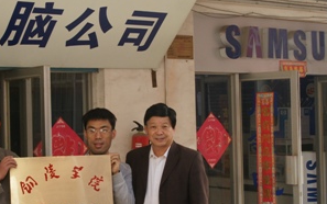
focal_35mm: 79
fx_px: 704
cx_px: 83
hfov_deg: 25.8
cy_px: 100
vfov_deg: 16.5
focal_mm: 24
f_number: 6.7
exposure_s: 1/60
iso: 200
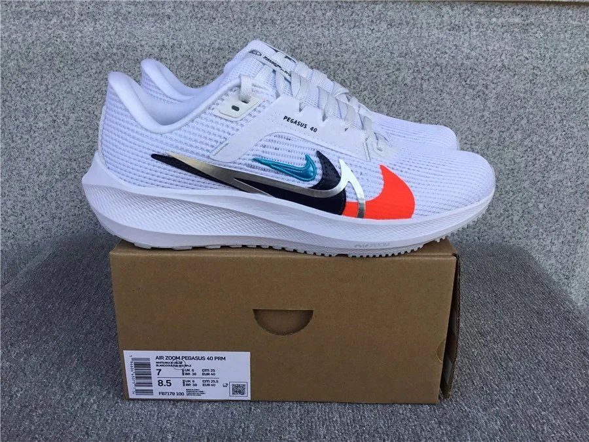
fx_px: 527
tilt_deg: -18.5
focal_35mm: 31
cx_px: 294
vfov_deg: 45.4
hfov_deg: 58.4
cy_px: 221
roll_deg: -1.3
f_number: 2.4
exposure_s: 1/500
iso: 25
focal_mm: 3.3
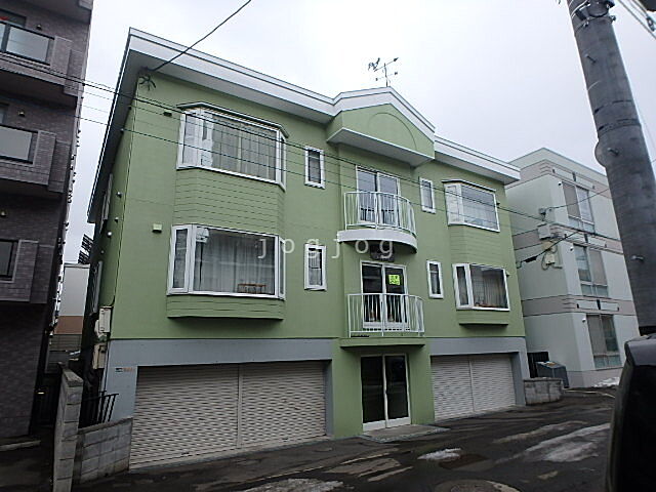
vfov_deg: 63.4
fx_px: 398
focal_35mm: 21
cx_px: 328
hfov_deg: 79.0
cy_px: 246
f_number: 3.5
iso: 125
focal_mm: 3.7
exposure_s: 1/320
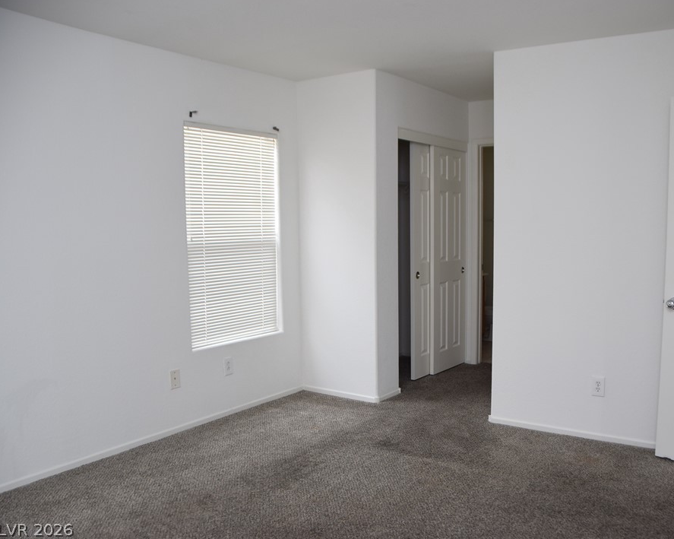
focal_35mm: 31
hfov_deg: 56.7
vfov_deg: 47.1
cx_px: 405
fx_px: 618
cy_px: 267
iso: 400
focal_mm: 18
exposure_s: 1/60
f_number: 4
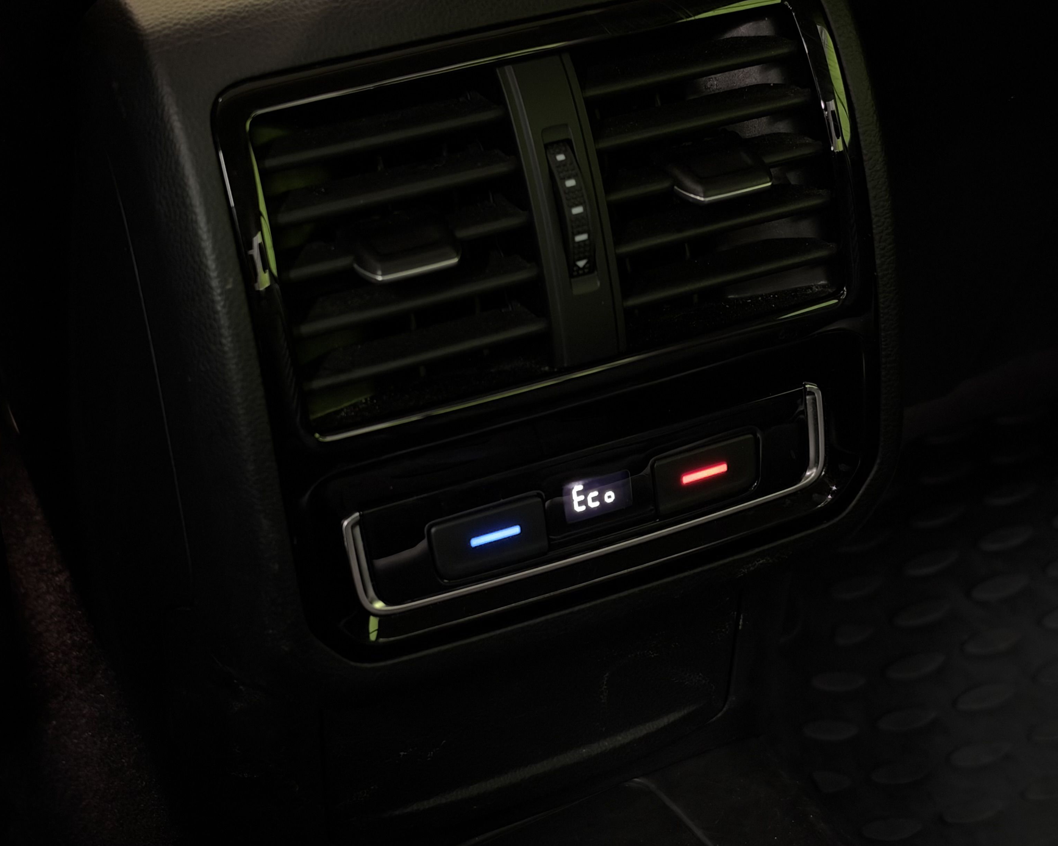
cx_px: 516
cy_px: 336
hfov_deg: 30.5
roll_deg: -2.3
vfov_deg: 24.6
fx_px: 1942
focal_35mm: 62
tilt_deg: -36.6
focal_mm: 6.93
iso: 800
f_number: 1.48
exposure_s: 1/17
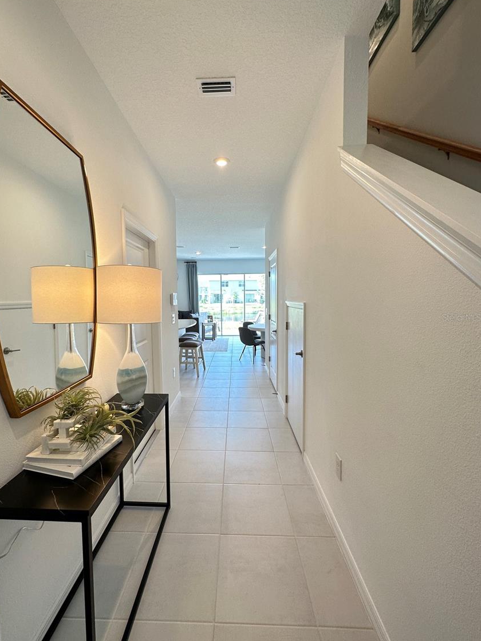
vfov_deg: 98.2
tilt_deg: -4.6
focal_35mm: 15
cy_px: 317
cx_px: 225
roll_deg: +1.2
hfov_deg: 81.6
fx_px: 278
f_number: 2.2
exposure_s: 1/120
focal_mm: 2.22
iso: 125
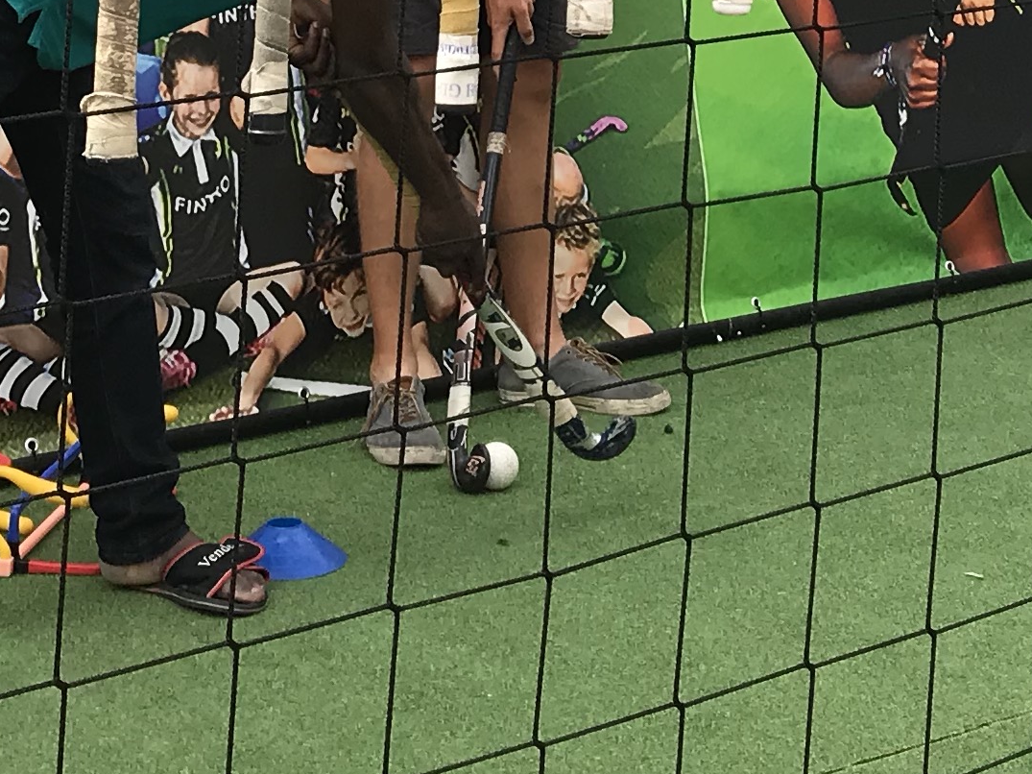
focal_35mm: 105
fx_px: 3130
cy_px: -418
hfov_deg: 18.7
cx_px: 705
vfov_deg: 13.2
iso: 20
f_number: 1.8
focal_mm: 3.99
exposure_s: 1/840
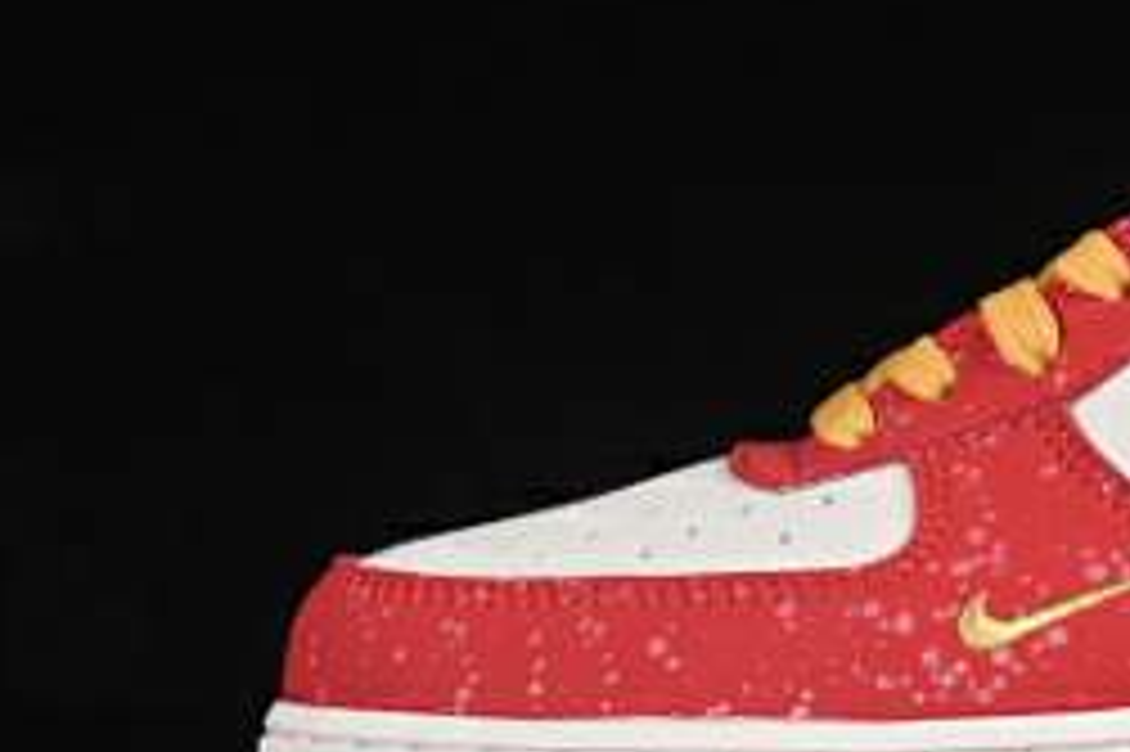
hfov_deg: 9.3
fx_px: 6838
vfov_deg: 6.3
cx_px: 1342
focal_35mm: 218
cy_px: 270
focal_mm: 50
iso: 160
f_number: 8
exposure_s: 1/80
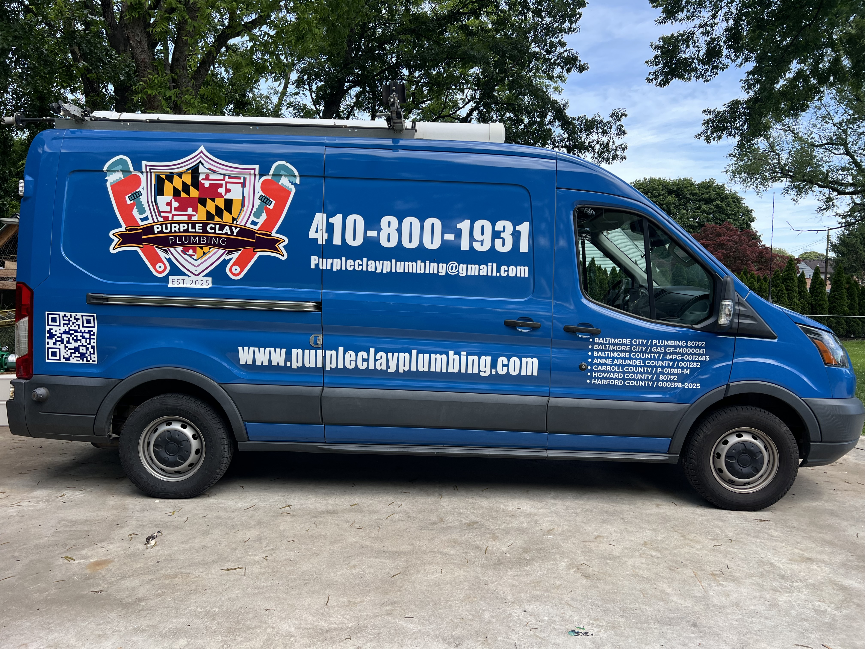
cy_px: 324
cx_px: 432
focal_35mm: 26
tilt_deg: -5.0
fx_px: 650
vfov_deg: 53.1
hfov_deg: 67.3
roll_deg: -0.7
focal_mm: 5.7
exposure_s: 1/1112
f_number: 1.5
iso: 50
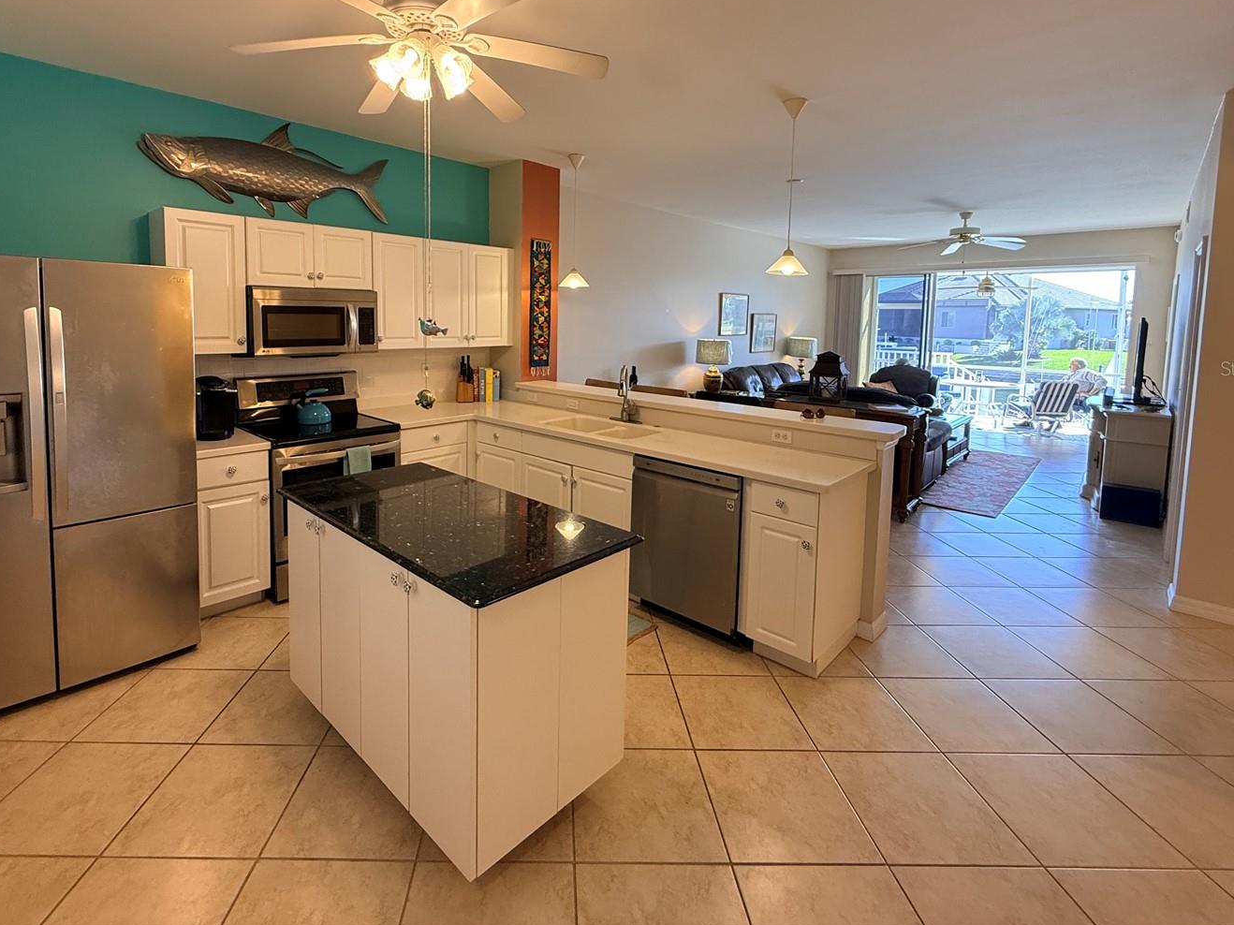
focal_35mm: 17
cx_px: 560
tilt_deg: -3.8
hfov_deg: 90.8
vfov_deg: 73.9
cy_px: 368
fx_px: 606
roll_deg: -0.7
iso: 250
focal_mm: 2.22
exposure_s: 1/120
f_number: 2.2
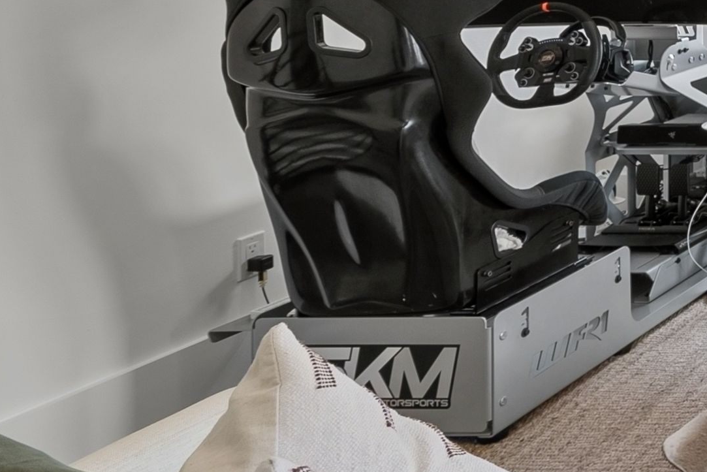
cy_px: -83
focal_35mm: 47
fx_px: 923
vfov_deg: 25.9
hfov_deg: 23.1
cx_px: 1250
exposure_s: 1/4
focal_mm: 12
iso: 125
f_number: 7.1
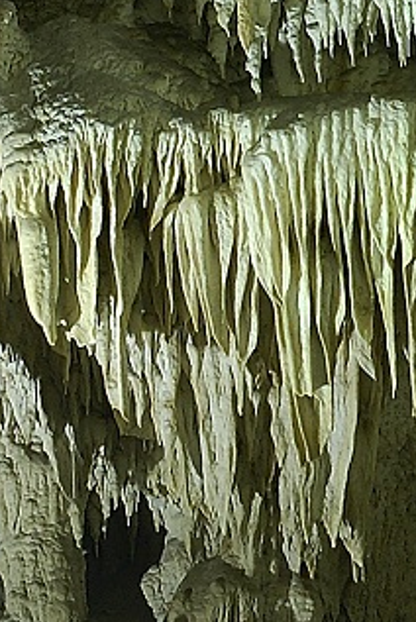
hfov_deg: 7.4
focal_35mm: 183
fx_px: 3164
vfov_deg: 11.2
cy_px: 321
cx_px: 569
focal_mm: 31
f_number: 9
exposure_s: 2.5
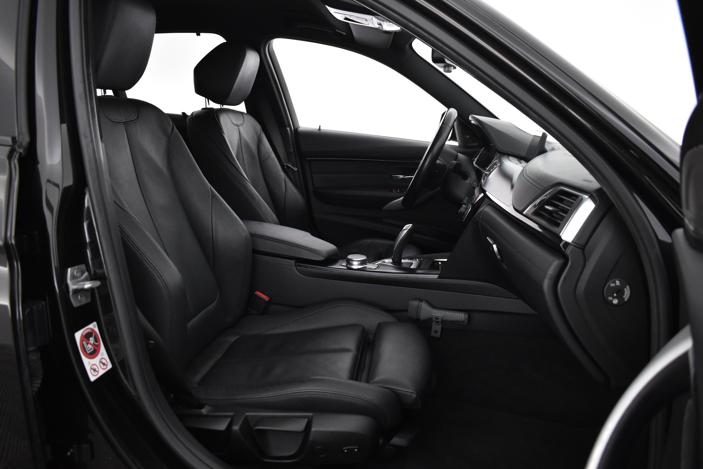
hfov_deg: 67.4
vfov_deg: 47.9
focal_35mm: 27
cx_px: 352
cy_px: 234
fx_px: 527
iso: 2000
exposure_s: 1/30
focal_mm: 18
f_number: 3.5
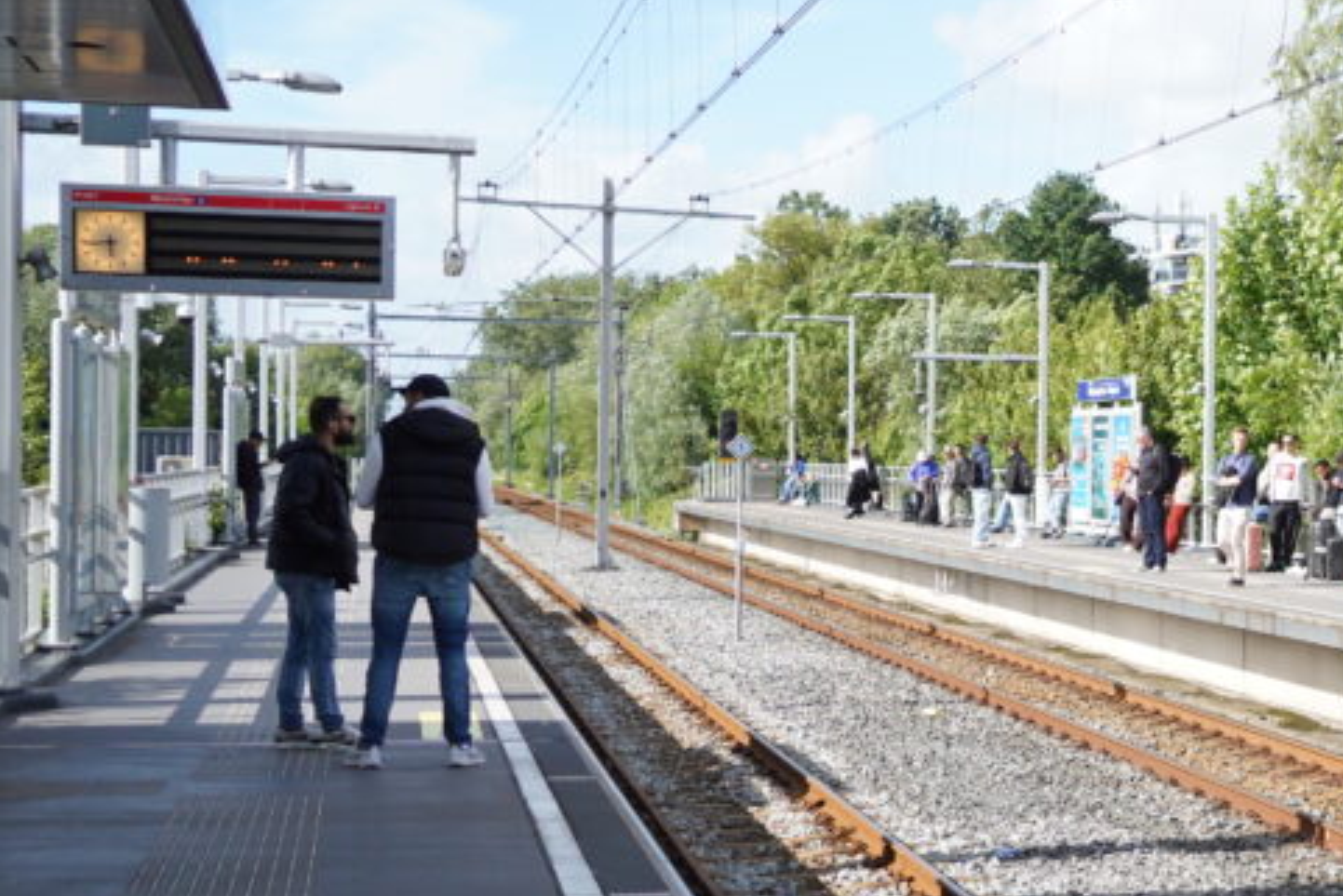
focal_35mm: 66
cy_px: 451
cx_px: 1335
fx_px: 2463
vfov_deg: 20.6
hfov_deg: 28.6
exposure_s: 1/4000
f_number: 4
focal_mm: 31
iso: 1250
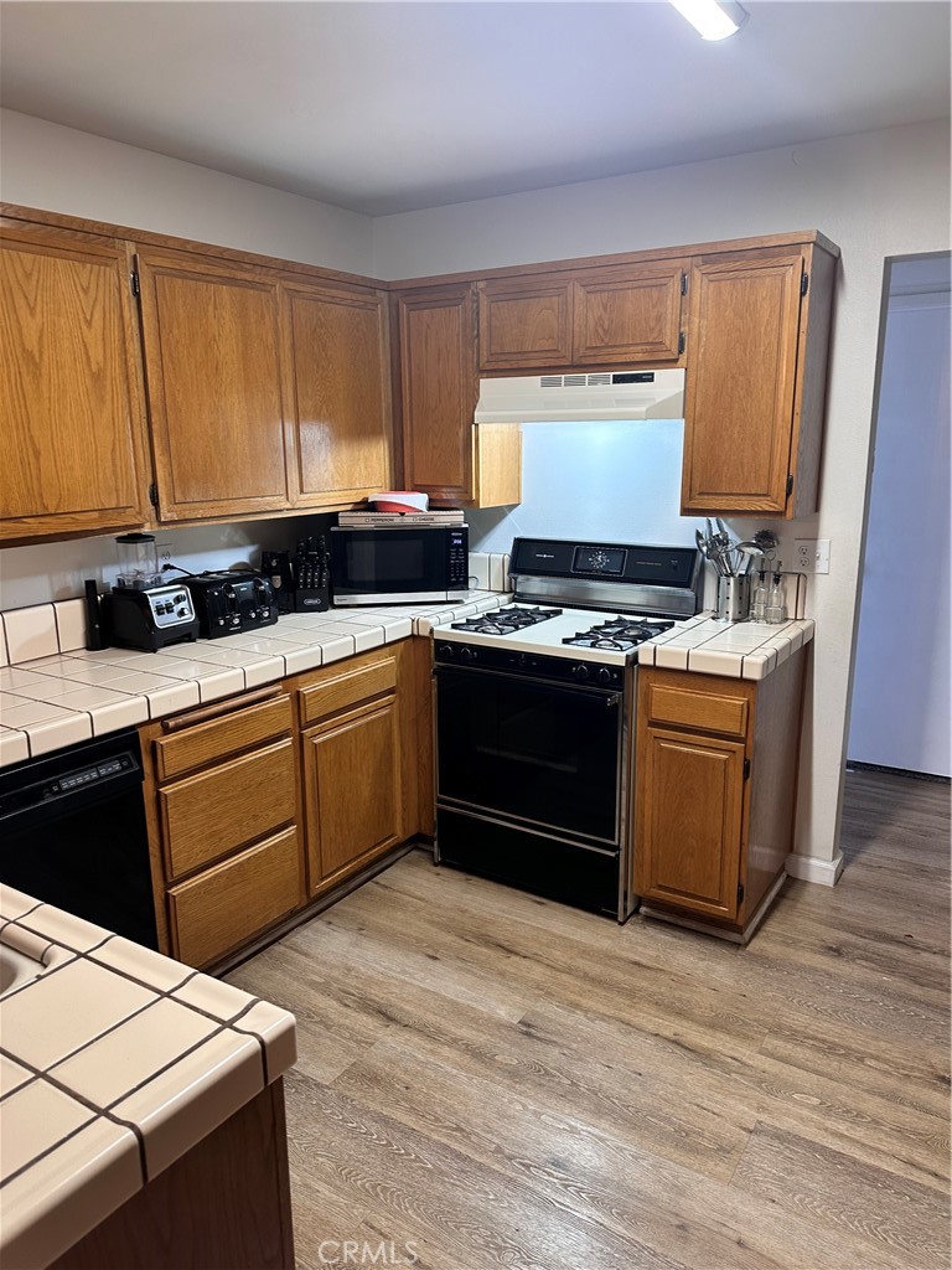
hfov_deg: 56.8
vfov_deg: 71.6
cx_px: 476
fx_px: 880
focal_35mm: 24
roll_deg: -0.4
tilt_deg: -14.1
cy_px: 635
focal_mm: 6.86
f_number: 1.78
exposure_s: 1/60
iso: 160
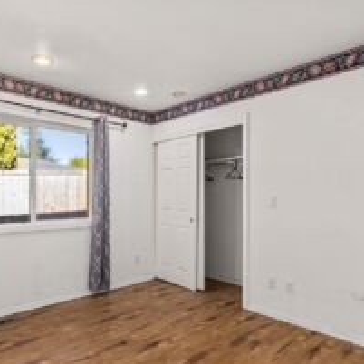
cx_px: 147
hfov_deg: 69.0
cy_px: 209
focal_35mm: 22
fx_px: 262
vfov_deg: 69.2
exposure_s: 1/60
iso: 80
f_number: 6.3
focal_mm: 13
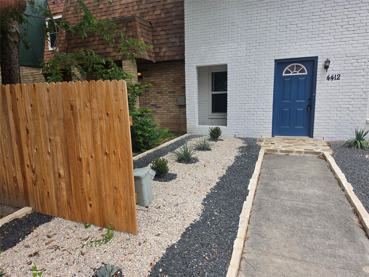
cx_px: 184
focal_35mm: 23
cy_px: 138
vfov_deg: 58.9
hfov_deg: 73.9
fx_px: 245
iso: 64
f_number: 1.4
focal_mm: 6.5
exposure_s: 1/3727
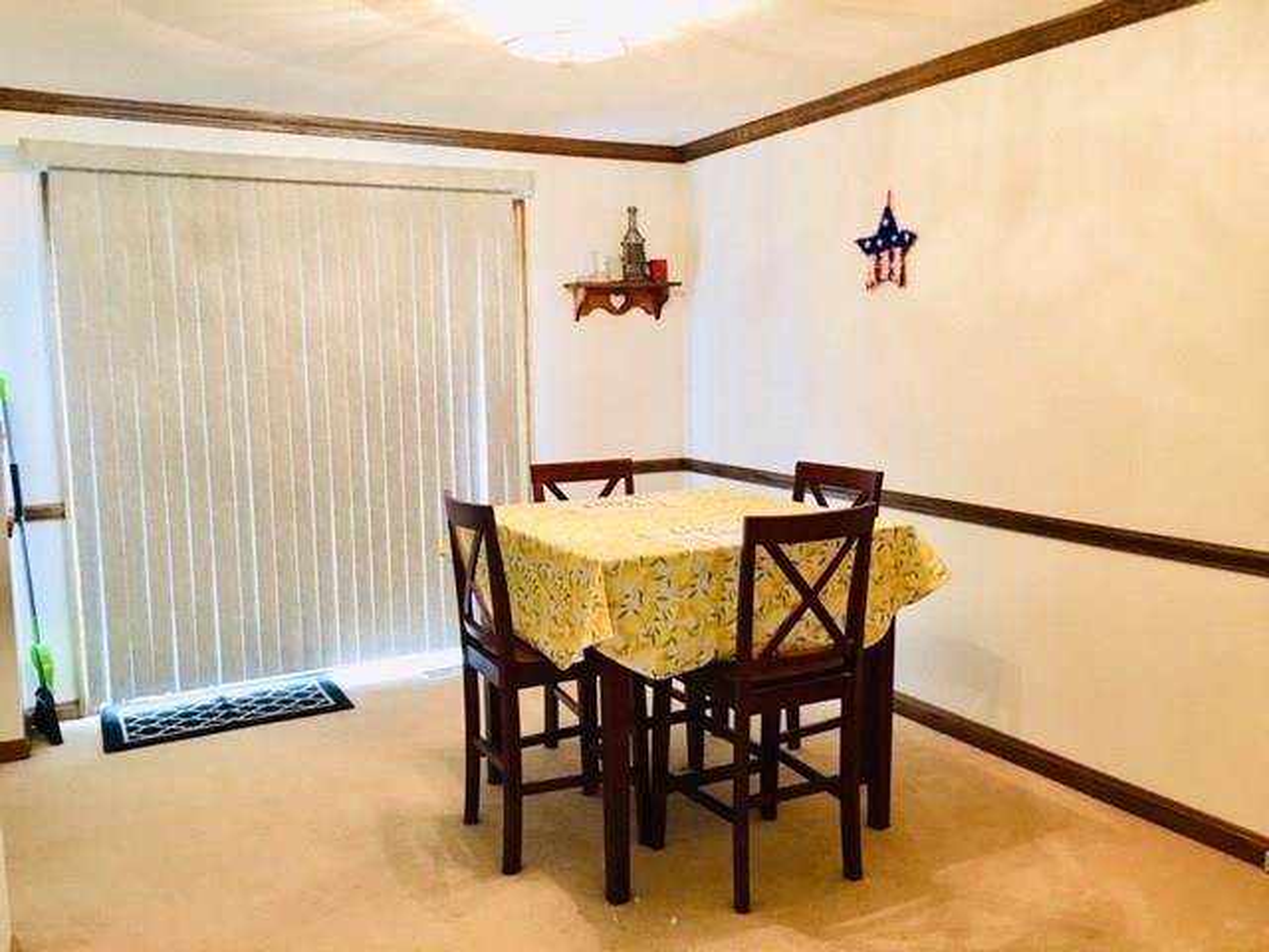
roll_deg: +1.7
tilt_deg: -5.7
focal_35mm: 29
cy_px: 476
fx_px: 1063
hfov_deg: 61.7
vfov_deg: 48.2
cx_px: 634
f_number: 2.2
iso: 100
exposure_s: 1/15
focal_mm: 4.15
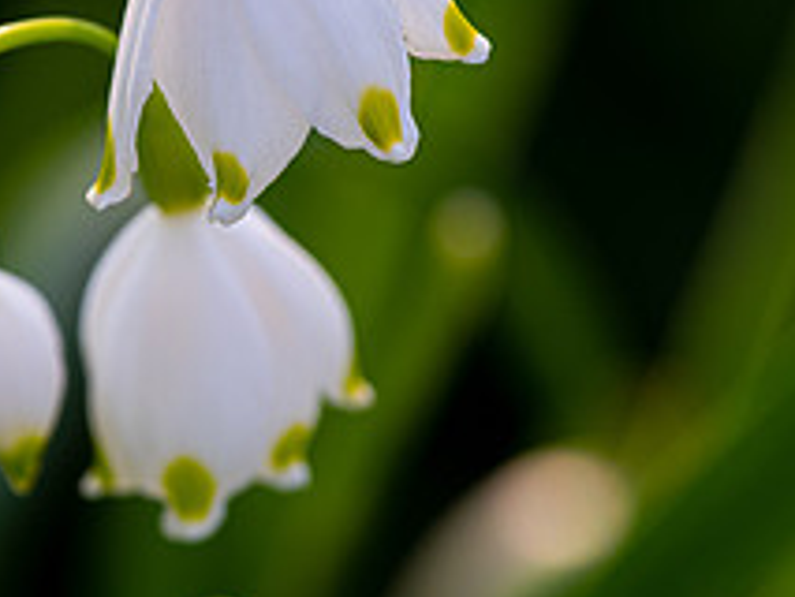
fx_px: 11926
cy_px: 262
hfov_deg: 3.8
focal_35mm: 519
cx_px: 114
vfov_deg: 2.9
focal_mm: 180
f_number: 8
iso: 100
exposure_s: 1/60
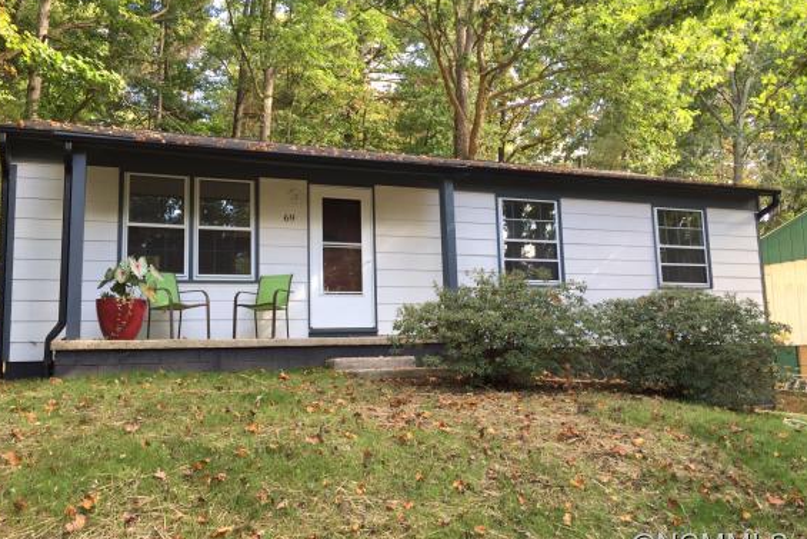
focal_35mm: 31
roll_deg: +0.0
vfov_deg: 42.3
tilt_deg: +6.3
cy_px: 266
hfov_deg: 60.3
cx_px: 396
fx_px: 695
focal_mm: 4.15
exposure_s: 1/60
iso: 32
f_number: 2.2
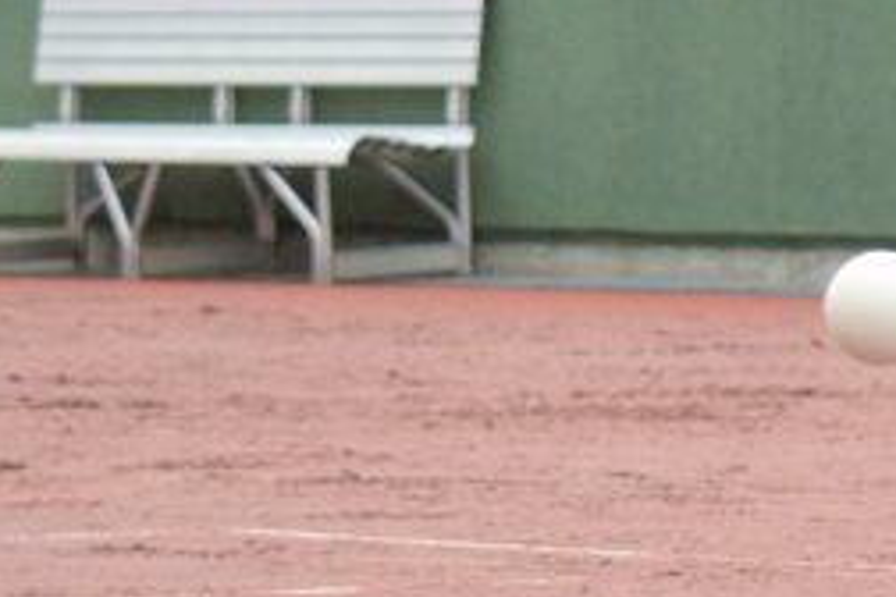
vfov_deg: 3.7
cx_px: 1650
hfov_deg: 5.5
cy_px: 117
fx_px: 9183
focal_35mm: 369
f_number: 4.5
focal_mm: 62
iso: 1250
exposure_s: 1/1600
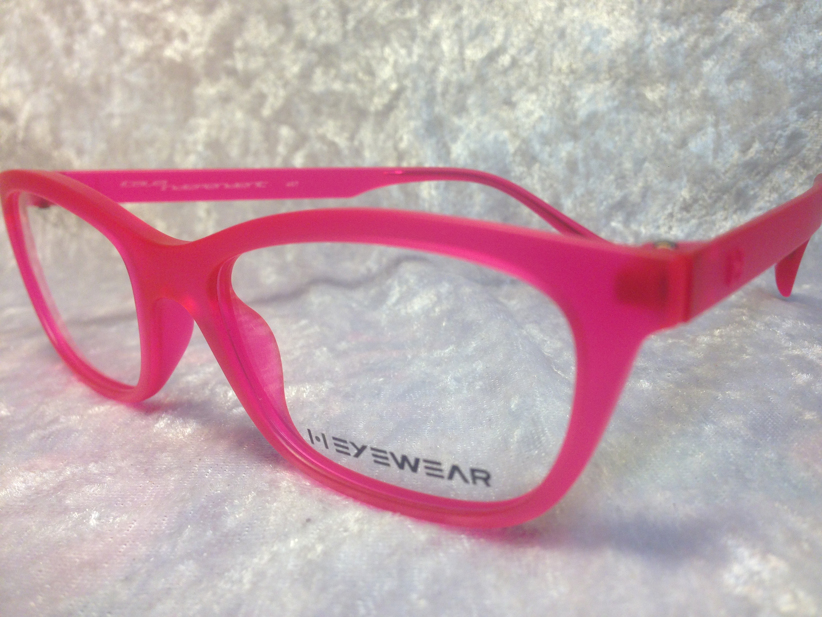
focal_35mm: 33
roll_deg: +0.2
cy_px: 308
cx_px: 411
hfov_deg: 55.4
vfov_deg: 42.9
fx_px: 784
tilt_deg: -9.5
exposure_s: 1/100
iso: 64
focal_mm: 4.12
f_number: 2.4
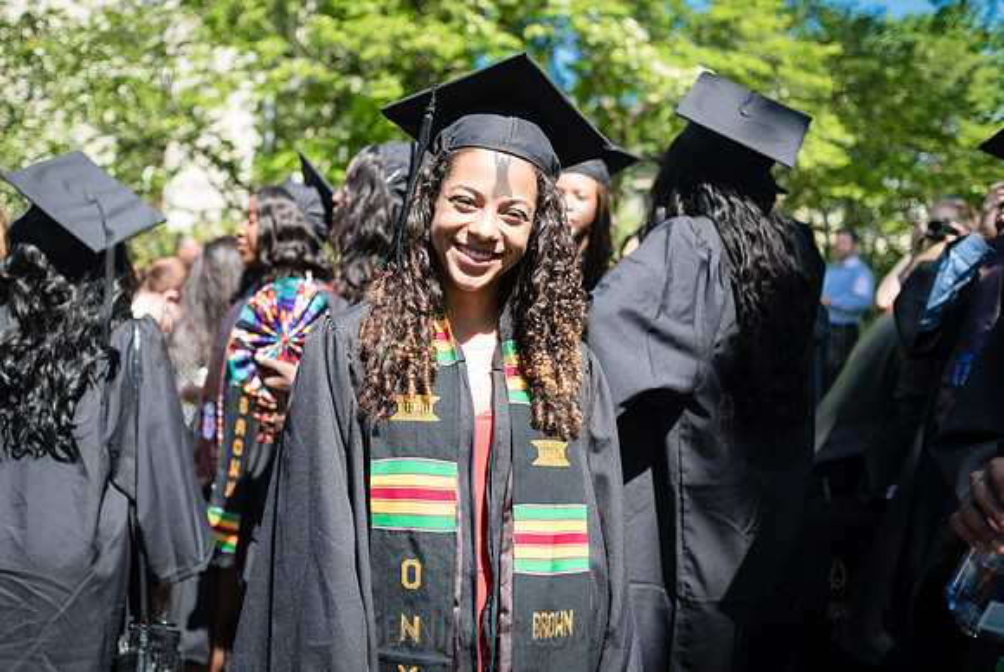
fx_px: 1049
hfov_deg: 51.1
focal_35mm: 38
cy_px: 360
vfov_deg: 35.5
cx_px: 465
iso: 100
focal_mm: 35
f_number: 3.5
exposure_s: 1/500
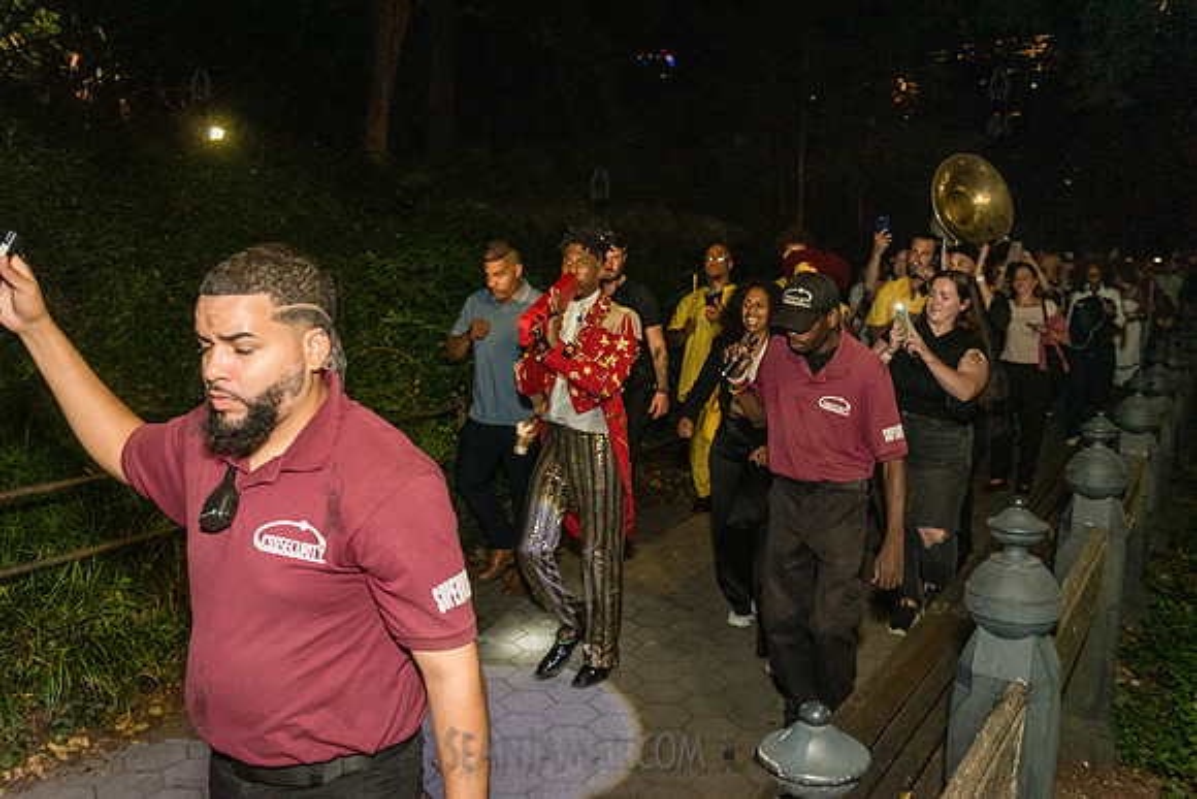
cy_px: 400
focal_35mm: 32
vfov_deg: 41.1
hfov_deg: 58.7
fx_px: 1064
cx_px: 598
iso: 6400
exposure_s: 1/200
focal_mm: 32
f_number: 3.2
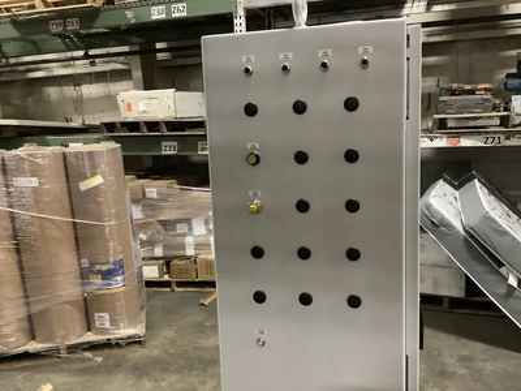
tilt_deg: -9.8
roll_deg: +0.8
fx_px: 467
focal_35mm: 31
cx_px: 260
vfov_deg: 45.4
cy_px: 196
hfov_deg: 58.4
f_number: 2.4
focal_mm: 3.3
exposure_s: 1/30
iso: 640
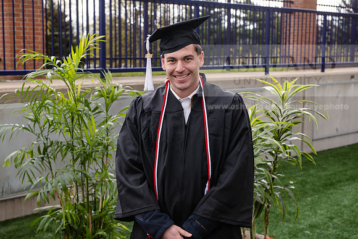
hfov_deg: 33.4
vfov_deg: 22.6
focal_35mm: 60
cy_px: 120
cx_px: 179
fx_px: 597
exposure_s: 1/200
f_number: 5.6
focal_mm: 60
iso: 250
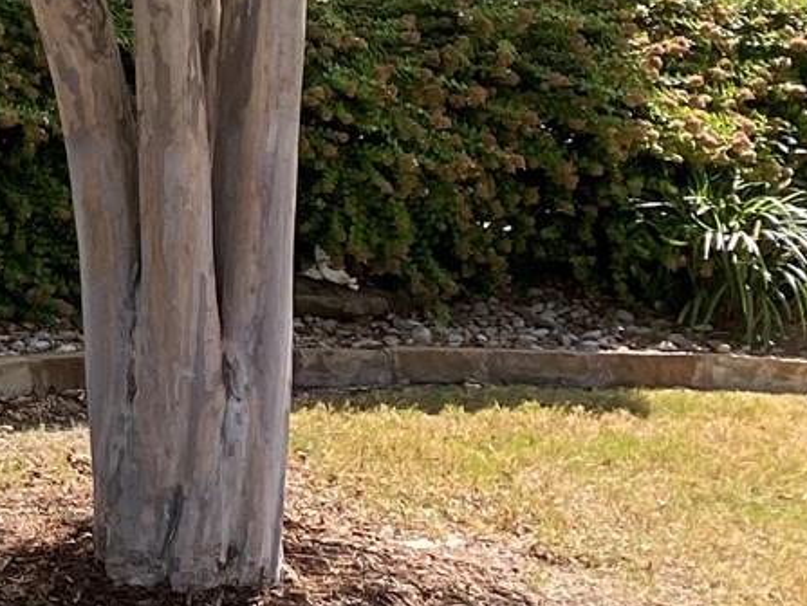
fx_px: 2776
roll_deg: +0.5
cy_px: -453
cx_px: -847
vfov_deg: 11.6
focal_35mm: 119
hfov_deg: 13.8
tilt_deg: +9.2
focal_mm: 4.25
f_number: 1.8
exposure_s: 1/711
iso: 32
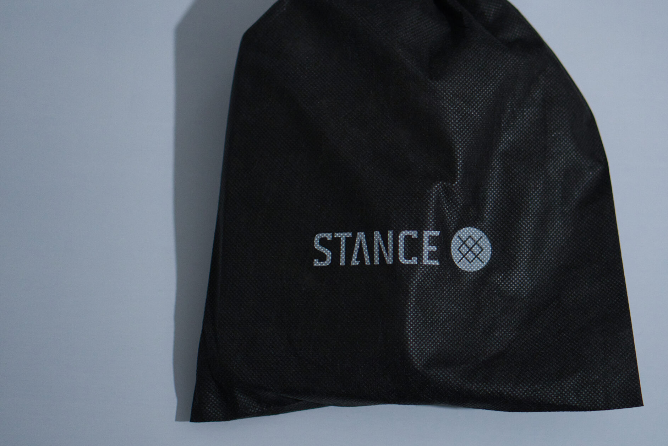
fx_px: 1893
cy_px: 184
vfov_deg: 13.4
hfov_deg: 20.0
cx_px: 409
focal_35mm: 102
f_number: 1.8
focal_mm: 50
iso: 1250
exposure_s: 1/200
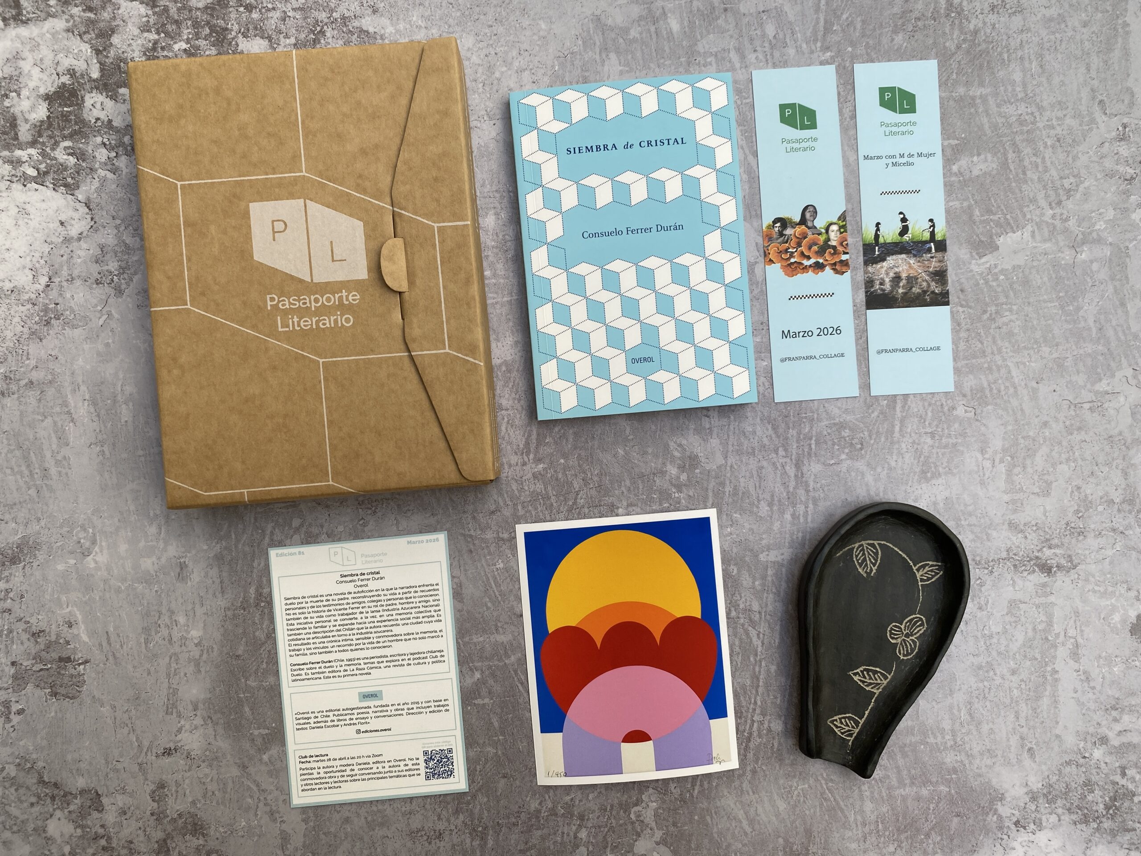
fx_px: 857
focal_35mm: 26
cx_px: 570
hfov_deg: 67.3
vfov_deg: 53.1
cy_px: 428
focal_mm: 4.25
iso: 32
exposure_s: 1/203
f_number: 1.8
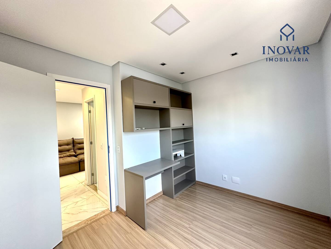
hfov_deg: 102.1
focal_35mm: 14
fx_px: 134
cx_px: 166
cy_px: 124
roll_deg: +2.5
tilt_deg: +1.4
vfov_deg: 85.7
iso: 200
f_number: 2.2
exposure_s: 1/60
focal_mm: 2.22
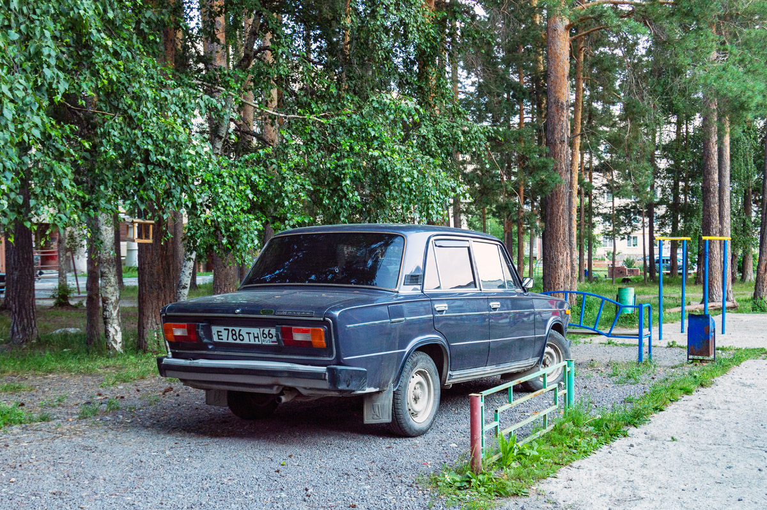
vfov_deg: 34.2
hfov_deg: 49.6
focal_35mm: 39
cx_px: 384
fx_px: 830
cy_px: 255
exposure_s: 1/200
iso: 200
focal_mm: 26
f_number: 6.3
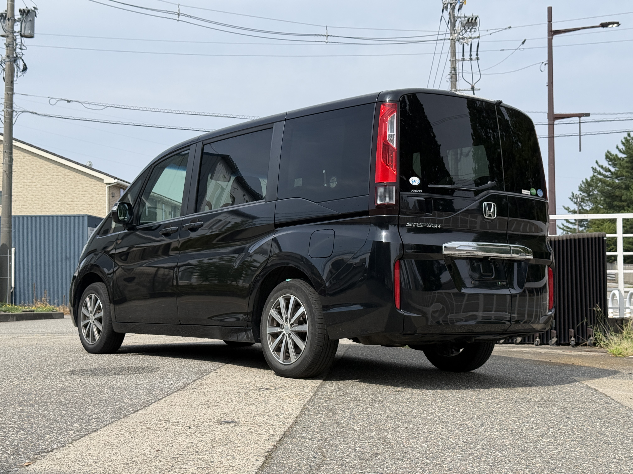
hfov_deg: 39.7
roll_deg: +0.7
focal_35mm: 48
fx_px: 878
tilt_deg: +3.1
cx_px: 316
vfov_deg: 30.3
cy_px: 237
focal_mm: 6.76
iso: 64
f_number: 1.78
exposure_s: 1/4587
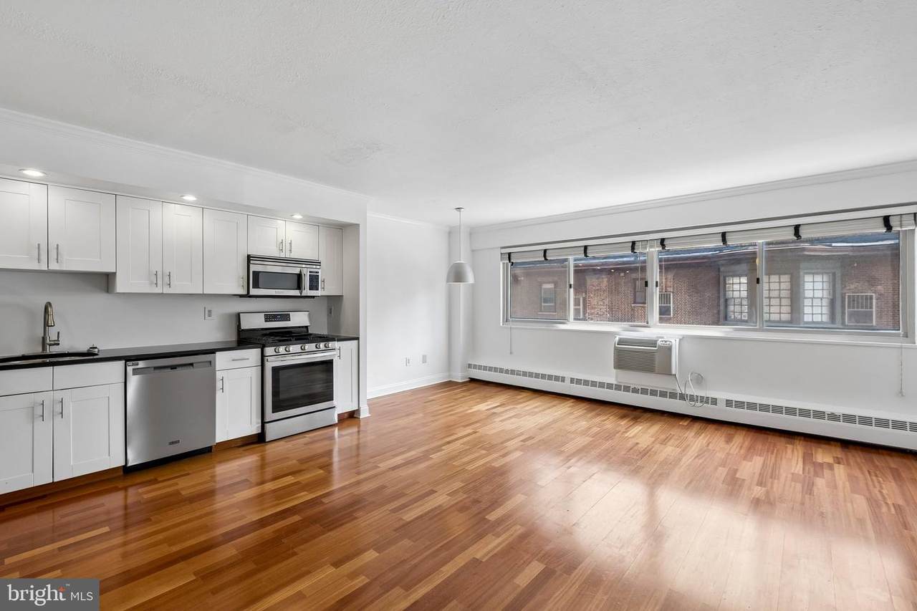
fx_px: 382
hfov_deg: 100.4
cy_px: 306
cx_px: 458
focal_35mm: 15
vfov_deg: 77.3
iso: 250
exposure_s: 1/20
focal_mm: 10
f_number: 8
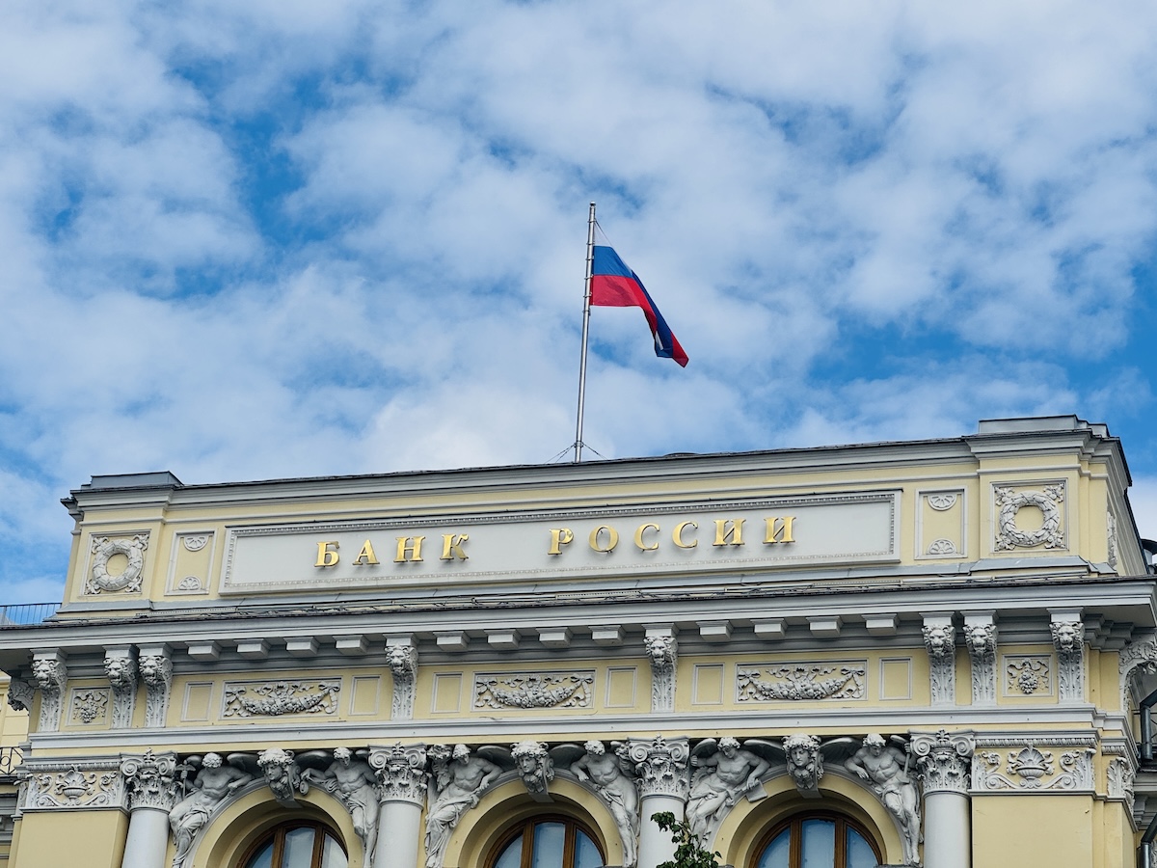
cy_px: 434
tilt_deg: +24.0
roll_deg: -4.0
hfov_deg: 25.3
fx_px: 2574
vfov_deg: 19.1
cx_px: 578
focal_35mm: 77
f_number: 2.8
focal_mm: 9
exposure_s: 1/1179
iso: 25
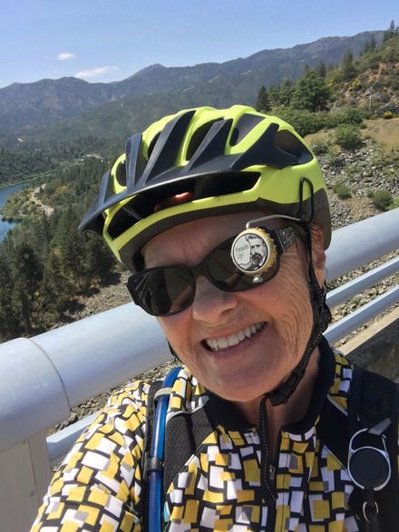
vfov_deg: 58.4
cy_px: 266
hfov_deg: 45.4
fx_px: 477
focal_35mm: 31
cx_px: 200
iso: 32
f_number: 2.2
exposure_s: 1/949
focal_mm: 2.65
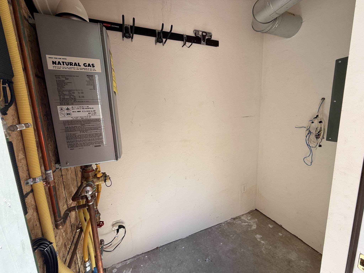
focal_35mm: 14
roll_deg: +2.0
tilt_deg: -9.1
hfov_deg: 102.1
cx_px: 182
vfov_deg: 85.7
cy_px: 136
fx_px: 147
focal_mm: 2.22
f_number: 2.2
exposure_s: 1/210
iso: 50
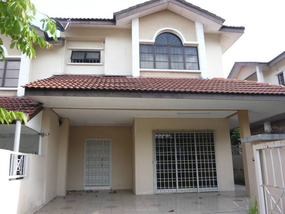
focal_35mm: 28
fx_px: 231
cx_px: 142
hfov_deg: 63.4
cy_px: 107
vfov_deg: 49.7
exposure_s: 1/200
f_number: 2.8
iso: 100
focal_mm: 4.6
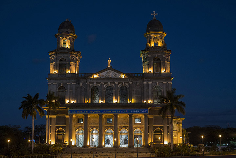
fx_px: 328
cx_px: 118
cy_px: 79
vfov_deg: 27.0
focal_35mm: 50
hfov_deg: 39.6
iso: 2000
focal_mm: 50
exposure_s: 1/20
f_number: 6.3
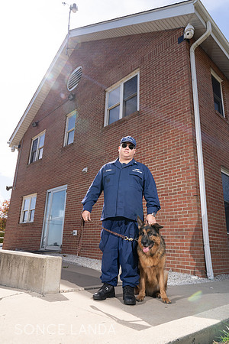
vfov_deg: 71.5
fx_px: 239
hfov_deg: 51.3
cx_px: 114
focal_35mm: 25
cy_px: 172
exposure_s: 1/250
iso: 400
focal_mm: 25
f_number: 13
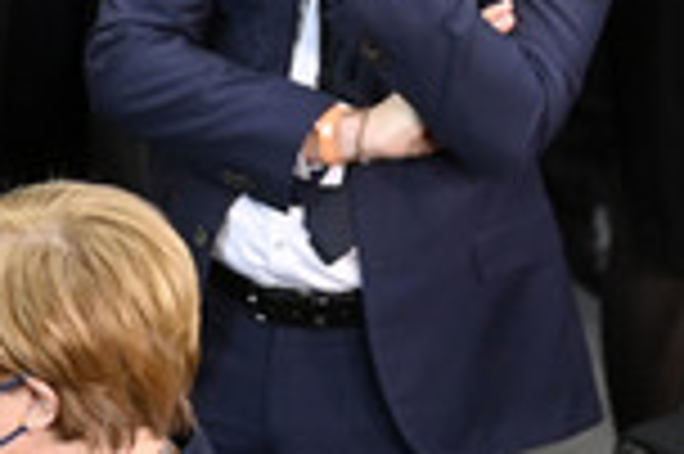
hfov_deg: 5.3
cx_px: -308
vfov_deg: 3.5
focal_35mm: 386
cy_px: 607
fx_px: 7326
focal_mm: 130
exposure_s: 1/640
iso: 8000
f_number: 4
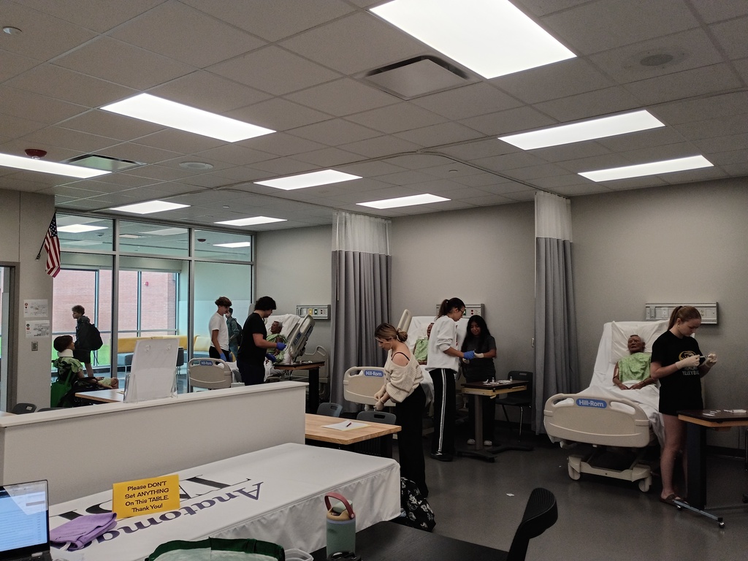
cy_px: 280
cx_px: 374
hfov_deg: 61.7
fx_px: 627
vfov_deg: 48.2
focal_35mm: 29
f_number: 1.8
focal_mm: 4.27
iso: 217
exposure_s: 1/60
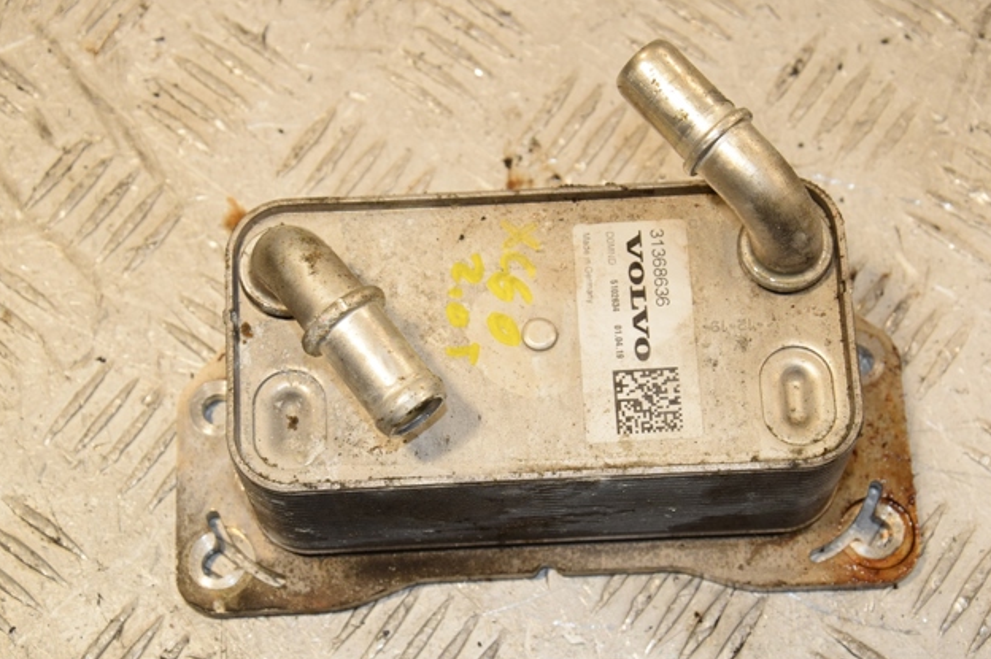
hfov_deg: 25.4
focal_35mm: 80
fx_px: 2200
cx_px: 500
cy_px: 332
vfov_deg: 17.0
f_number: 9
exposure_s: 1/200
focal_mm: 52
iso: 800
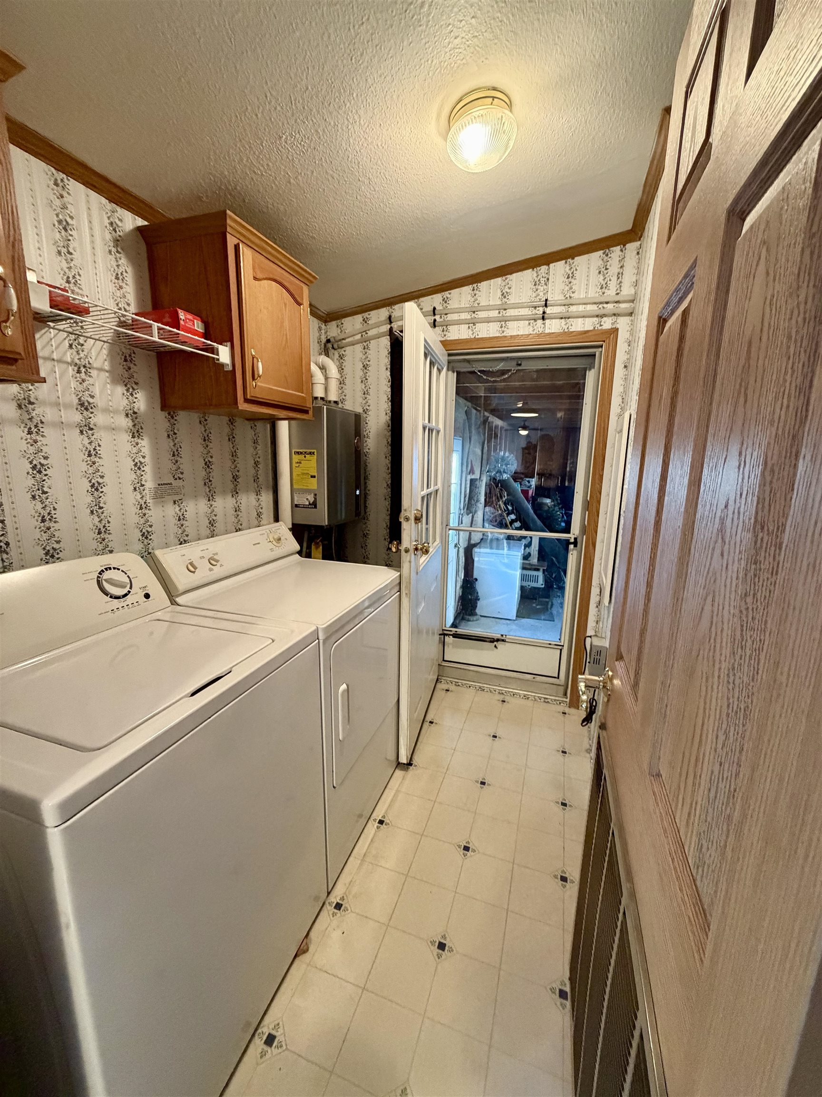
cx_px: 411
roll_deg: -1.3
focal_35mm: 14
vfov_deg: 102.1
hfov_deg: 85.7
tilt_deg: -12.5
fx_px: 443
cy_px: 548
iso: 500
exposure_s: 1/60
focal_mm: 2.22
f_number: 2.2
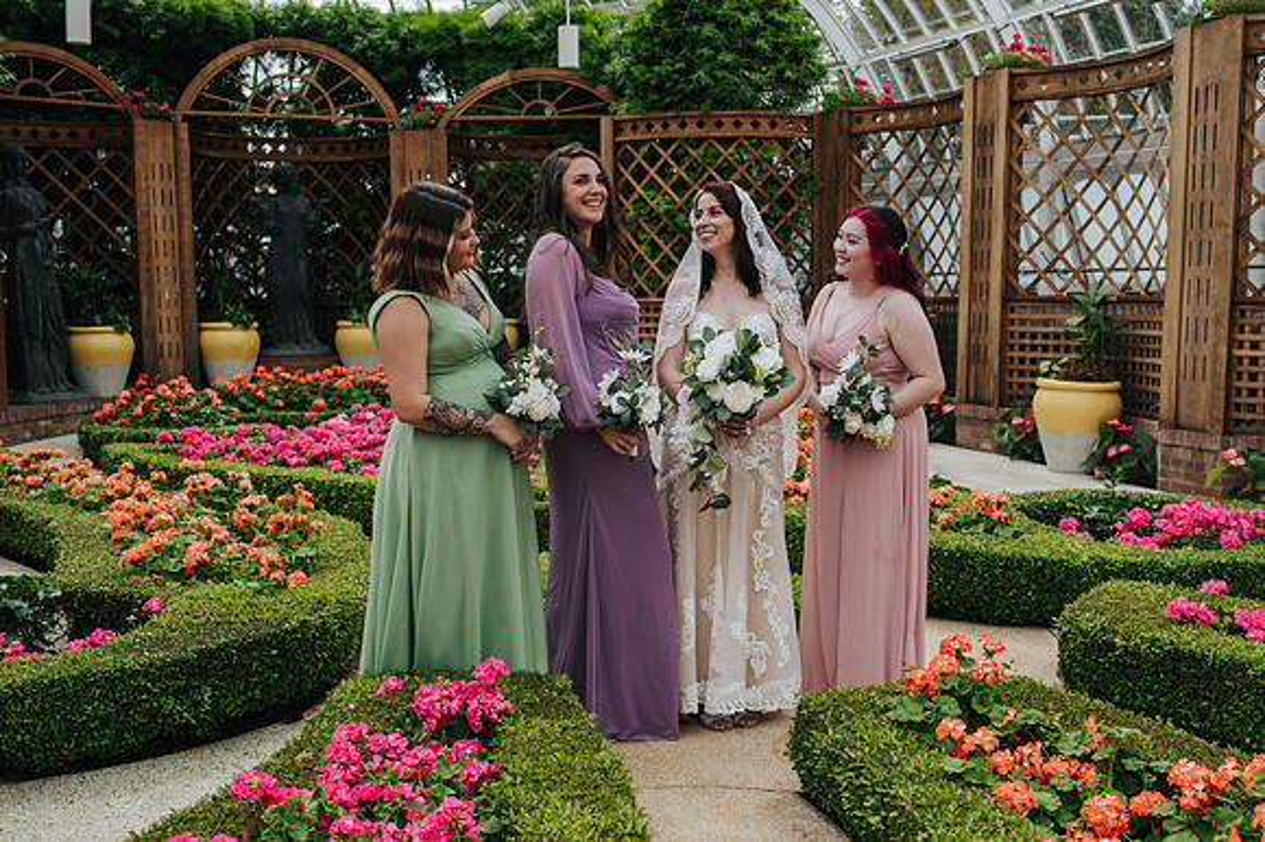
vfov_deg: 32.4
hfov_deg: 47.2
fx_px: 1446
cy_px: 486
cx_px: 705
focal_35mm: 41
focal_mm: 35
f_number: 3.5
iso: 450
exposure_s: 1/1250
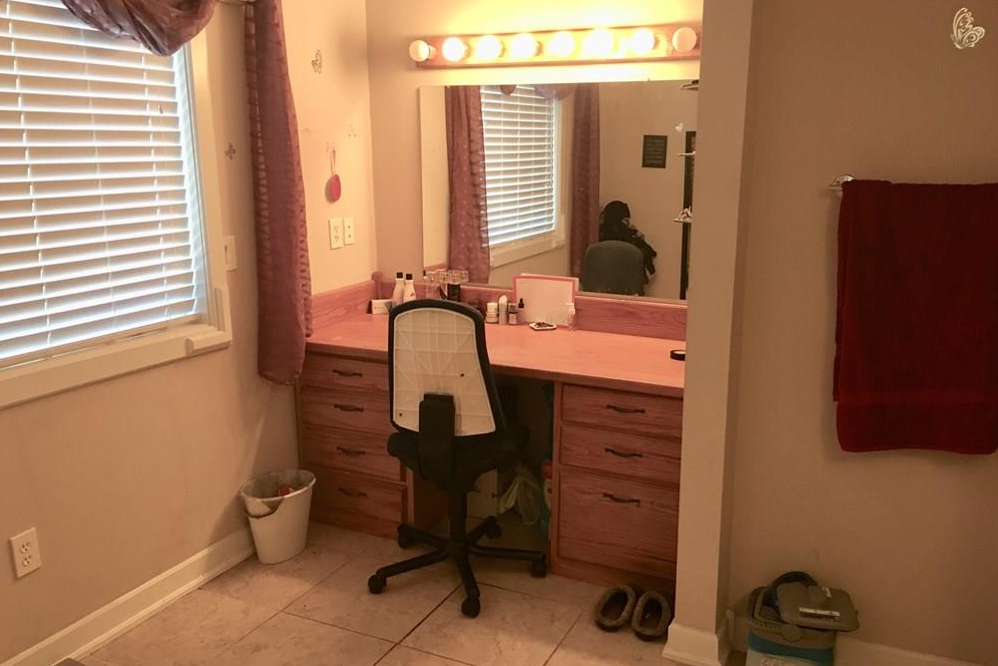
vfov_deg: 42.3
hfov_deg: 60.3
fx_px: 859
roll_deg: -1.2
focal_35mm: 31
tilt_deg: -12.4
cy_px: 370
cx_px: 503
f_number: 2.2
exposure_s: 1/15
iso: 64
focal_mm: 4.15
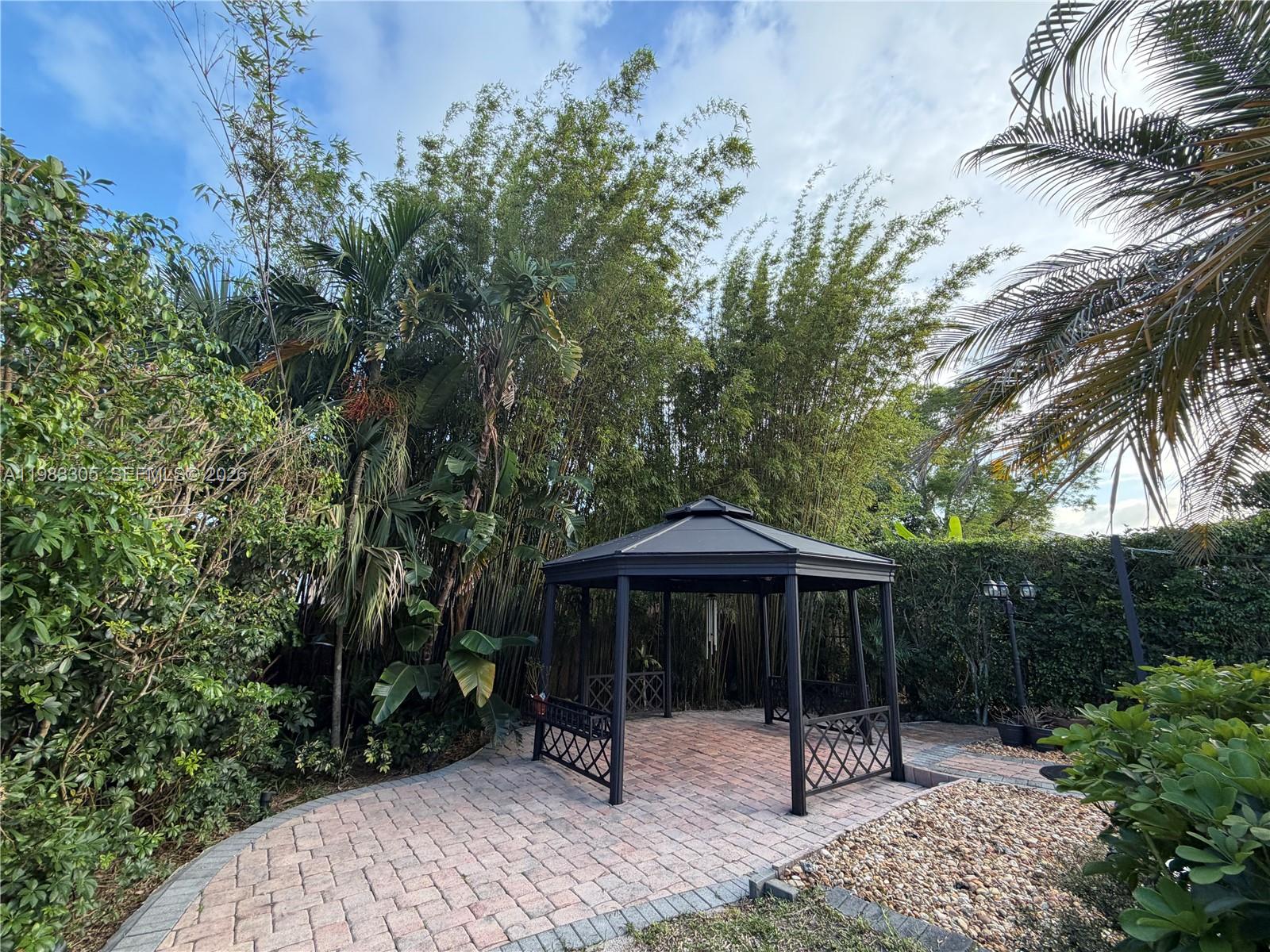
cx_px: 635
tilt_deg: +15.6
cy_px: 476
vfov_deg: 85.7
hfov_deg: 102.1
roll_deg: -1.8
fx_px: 514
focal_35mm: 14
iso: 64
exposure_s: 1/121
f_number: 2.2
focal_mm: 2.22
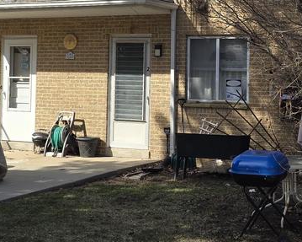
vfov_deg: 19.0
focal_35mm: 80
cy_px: 53
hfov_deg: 23.9
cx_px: 159
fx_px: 715
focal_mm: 6.3
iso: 12
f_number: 1.7
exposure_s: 1/638
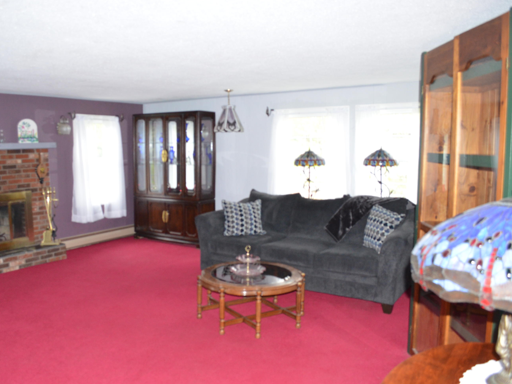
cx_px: 219
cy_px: 189
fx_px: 444
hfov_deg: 59.7
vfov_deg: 46.8
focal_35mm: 30
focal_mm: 18
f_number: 5.6
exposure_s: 1/60
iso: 1250
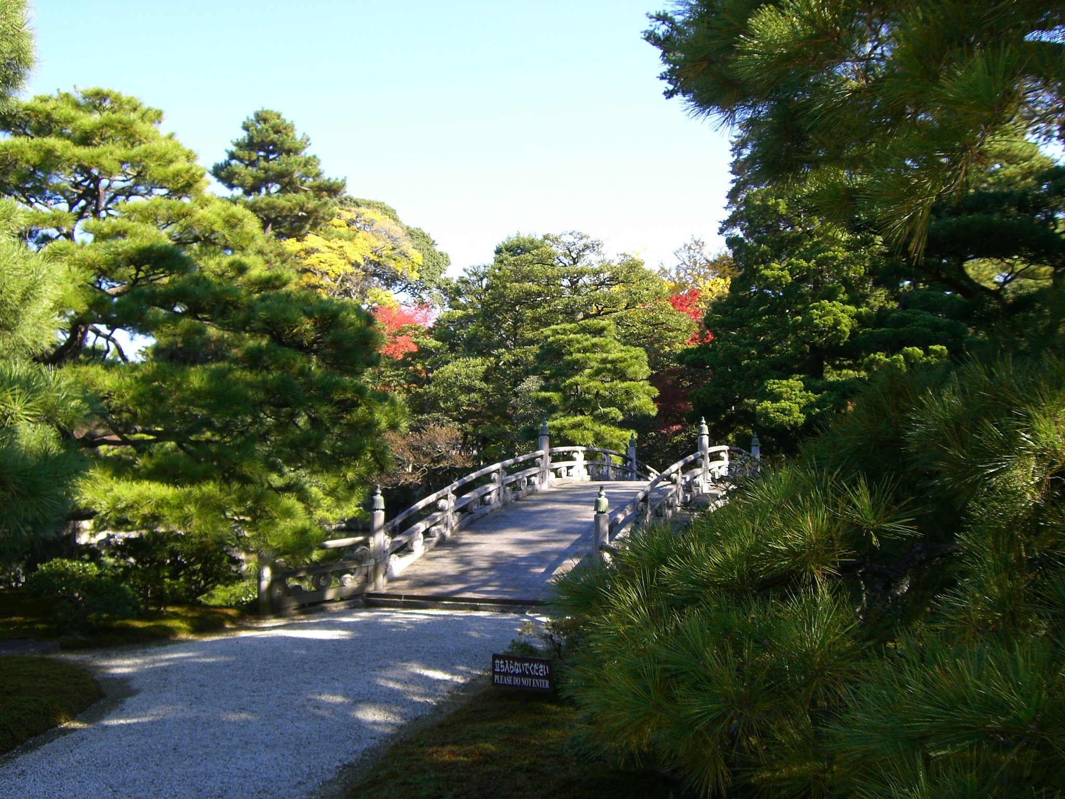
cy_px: 400
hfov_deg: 49.0
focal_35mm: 38
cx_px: 532
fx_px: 1169
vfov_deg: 37.7
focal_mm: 6.2
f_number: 4.3
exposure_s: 1/125
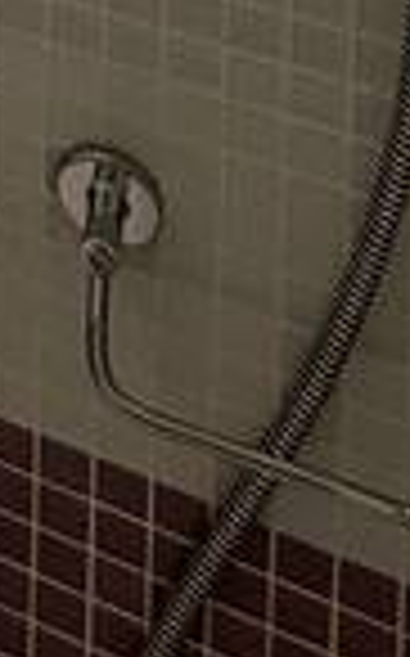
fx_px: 1970
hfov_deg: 8.6
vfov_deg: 12.7
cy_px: -1071
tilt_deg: -1.1
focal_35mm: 110
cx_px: -1018
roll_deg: -0.5
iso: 32
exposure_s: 1/120
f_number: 2.2
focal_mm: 2.22
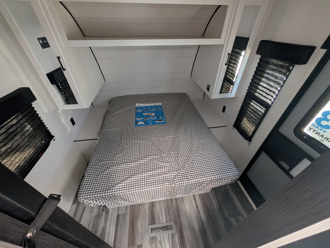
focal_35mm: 12
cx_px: 165
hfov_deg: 110.5
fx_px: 115
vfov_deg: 94.6
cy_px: 124
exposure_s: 1/38.4
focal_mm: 2.02
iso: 102
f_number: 1.7
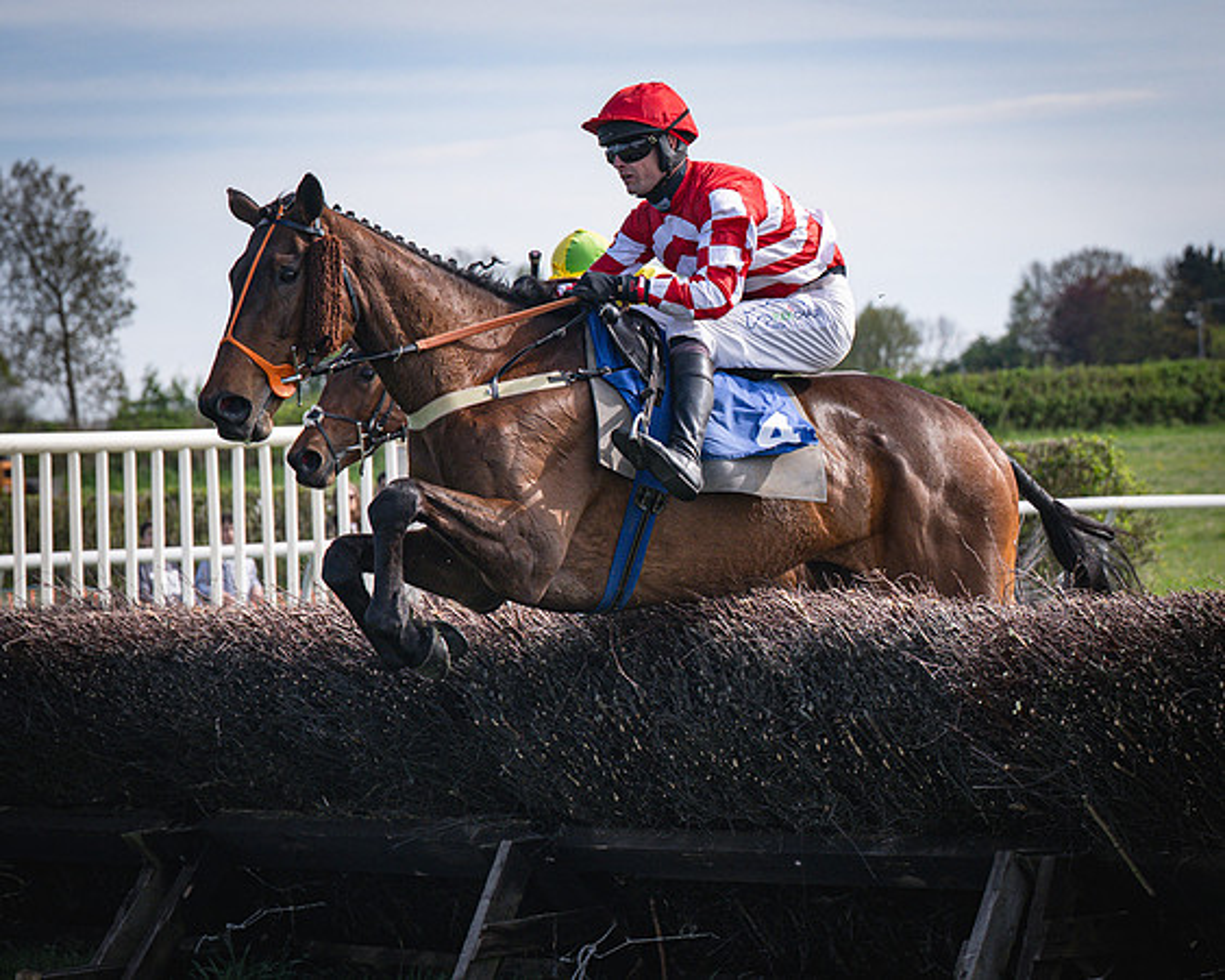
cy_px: 516
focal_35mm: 136
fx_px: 4920
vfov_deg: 11.4
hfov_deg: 14.2
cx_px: 536
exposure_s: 1/2500
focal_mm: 70
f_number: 4
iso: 400
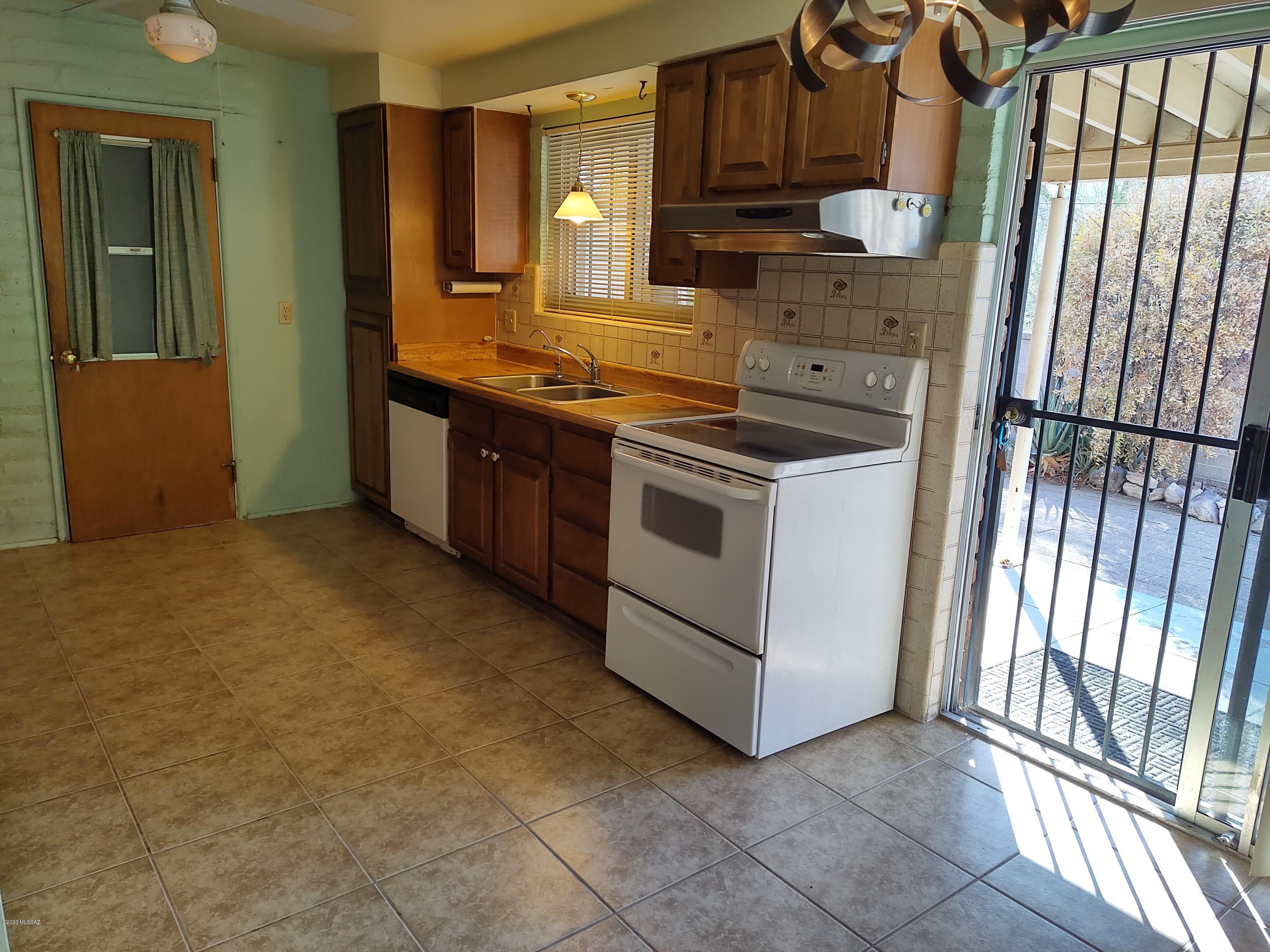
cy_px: 476
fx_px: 991
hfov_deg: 65.3
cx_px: 635
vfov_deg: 51.4
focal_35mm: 27
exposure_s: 1/100
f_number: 1.79
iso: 201
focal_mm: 4.71
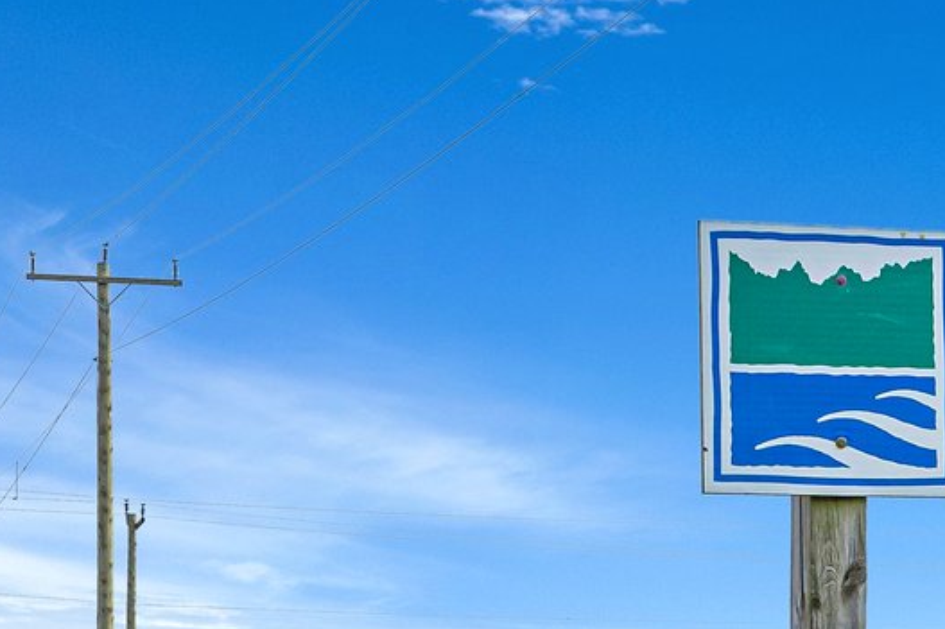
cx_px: 1183
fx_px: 3569
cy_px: 927
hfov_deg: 14.5
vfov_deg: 9.8
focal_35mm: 136
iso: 400
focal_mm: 35
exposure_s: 1/250
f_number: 9
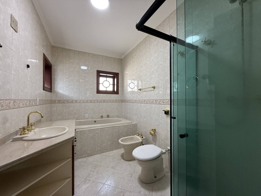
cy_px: 98
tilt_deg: +1.9
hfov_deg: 102.1
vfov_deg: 85.7
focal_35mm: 14
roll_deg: +0.3
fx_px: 106
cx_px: 130
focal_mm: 2.22
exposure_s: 1/120
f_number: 2.2
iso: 200
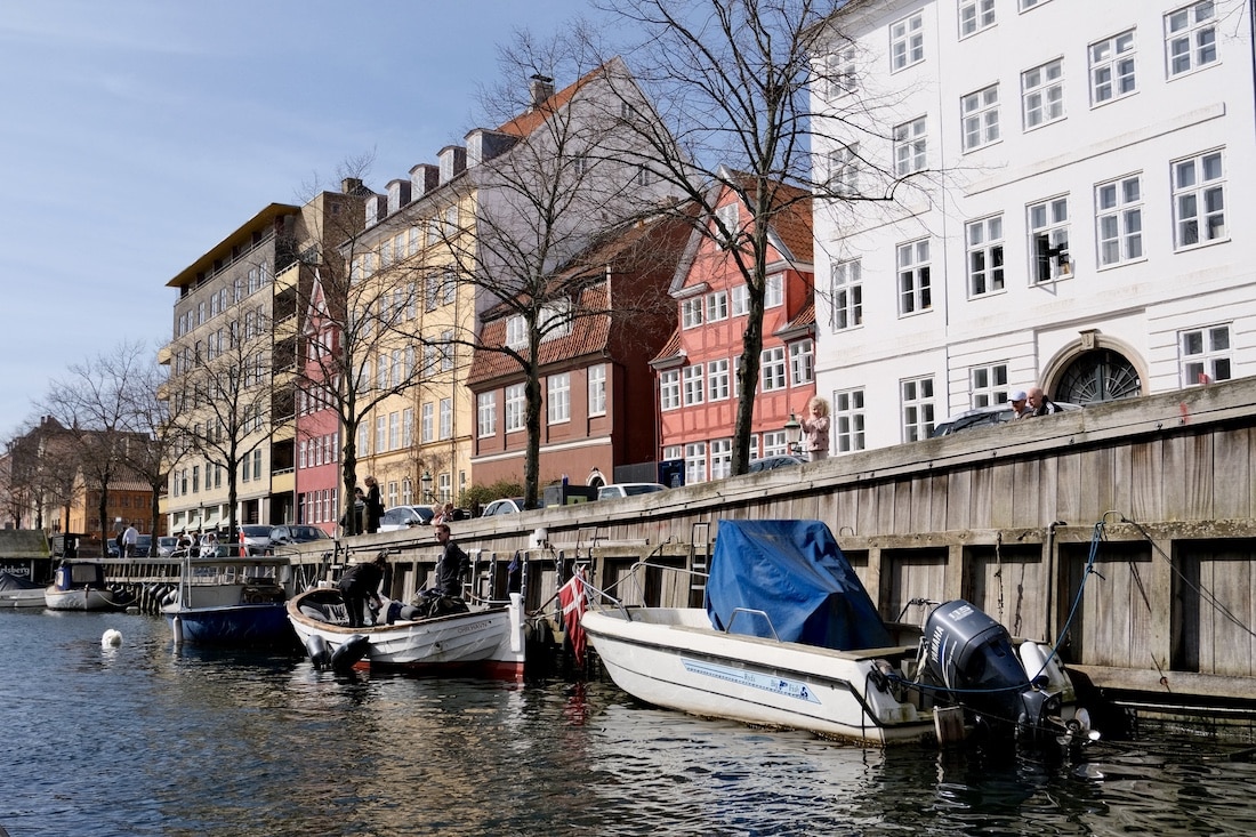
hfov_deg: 55.8
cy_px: 418
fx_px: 1186
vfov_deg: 38.9
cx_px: 628
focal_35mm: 34
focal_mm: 22.8
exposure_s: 1/1400
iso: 320
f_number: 5.6
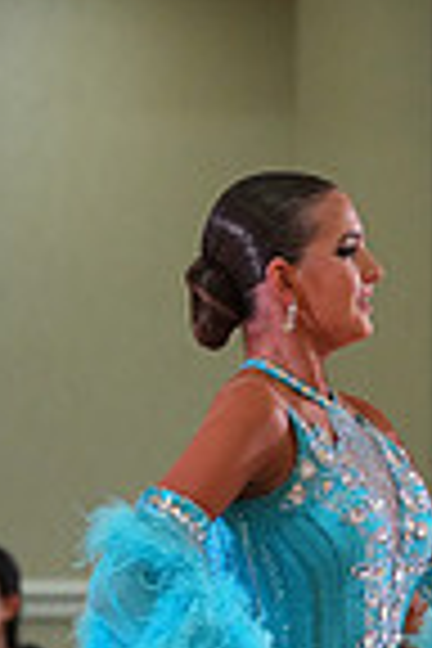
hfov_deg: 1.7
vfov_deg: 2.6
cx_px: 776
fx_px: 14453
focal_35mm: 803
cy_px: 994
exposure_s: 1/200
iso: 4000
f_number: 6.3
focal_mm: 200
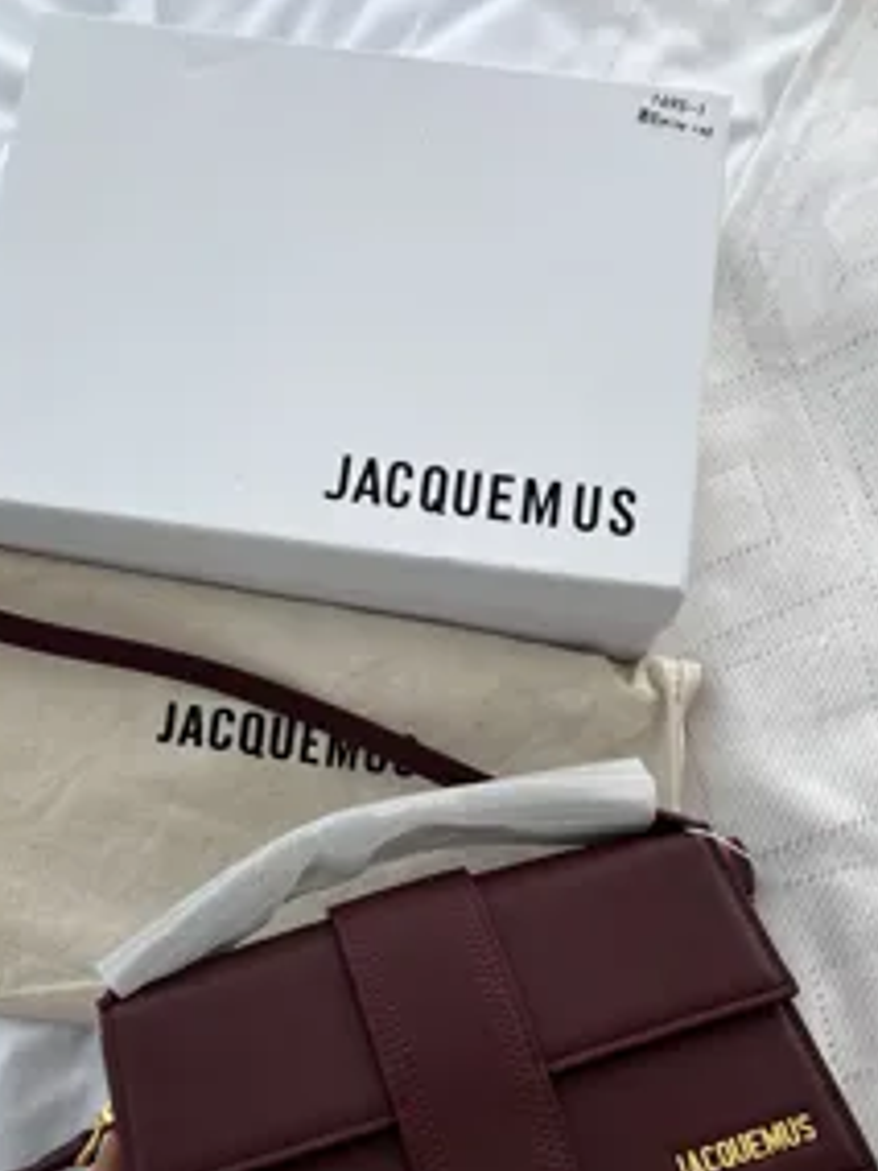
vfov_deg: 42.0
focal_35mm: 44
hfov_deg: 32.9
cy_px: 837
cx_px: 433
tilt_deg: -74.6
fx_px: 1488
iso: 50
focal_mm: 5.7
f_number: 1.5
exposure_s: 1/1029
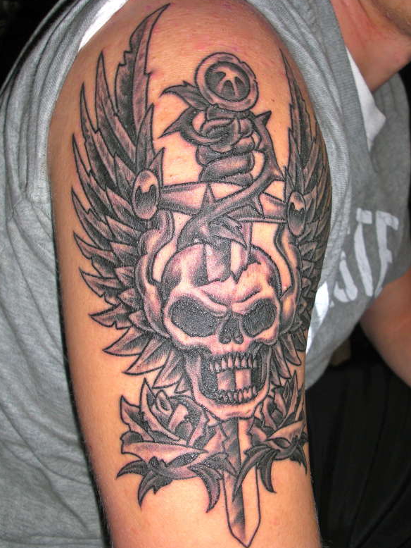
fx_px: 585
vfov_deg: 50.1
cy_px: 271
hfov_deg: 38.7
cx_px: 206
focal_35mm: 37
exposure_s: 1/30
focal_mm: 6.3
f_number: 7.9
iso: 50
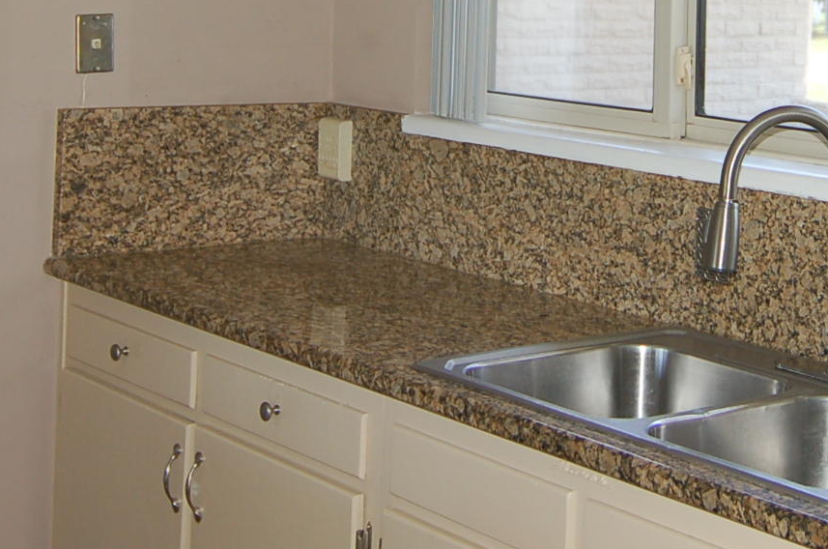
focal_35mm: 79
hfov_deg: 25.5
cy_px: -77
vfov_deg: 16.6
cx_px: 585
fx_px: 1814
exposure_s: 1/160
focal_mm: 20
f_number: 4
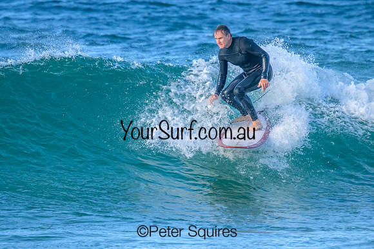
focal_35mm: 1100
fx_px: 11431
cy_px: 140
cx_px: 165
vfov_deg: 1.3
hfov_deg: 1.9
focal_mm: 800
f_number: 11
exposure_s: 1/2000
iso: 3600
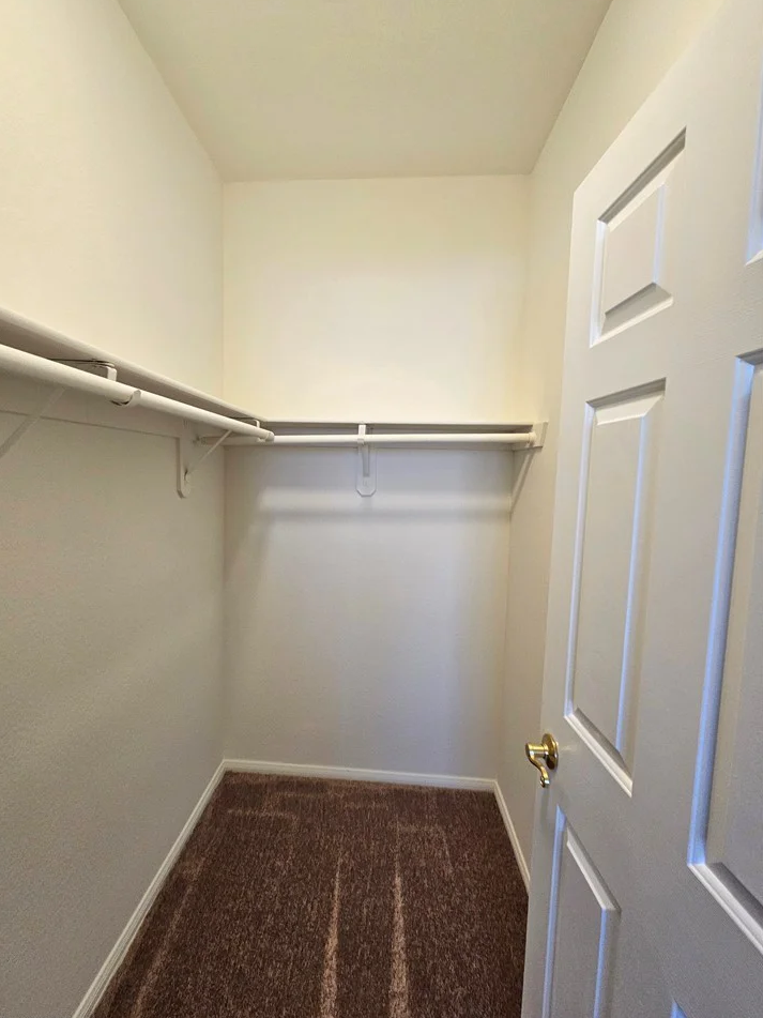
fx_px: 412
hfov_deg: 85.5
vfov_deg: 102.1
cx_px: 353
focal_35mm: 14
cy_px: 506
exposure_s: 1/60.2
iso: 80
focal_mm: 2.2
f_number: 2.2
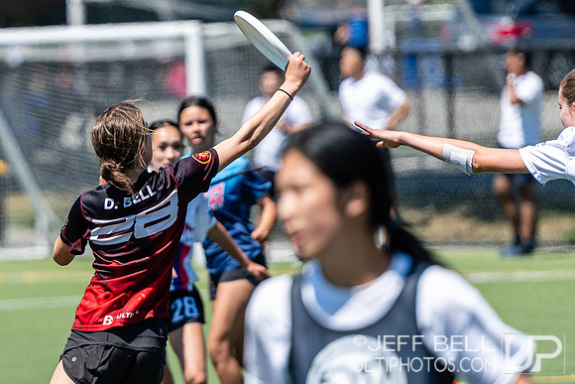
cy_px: 112
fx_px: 8618
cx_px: 63
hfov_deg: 3.8
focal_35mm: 539
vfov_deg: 2.6
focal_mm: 200
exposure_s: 1/1600
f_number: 3.2
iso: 100
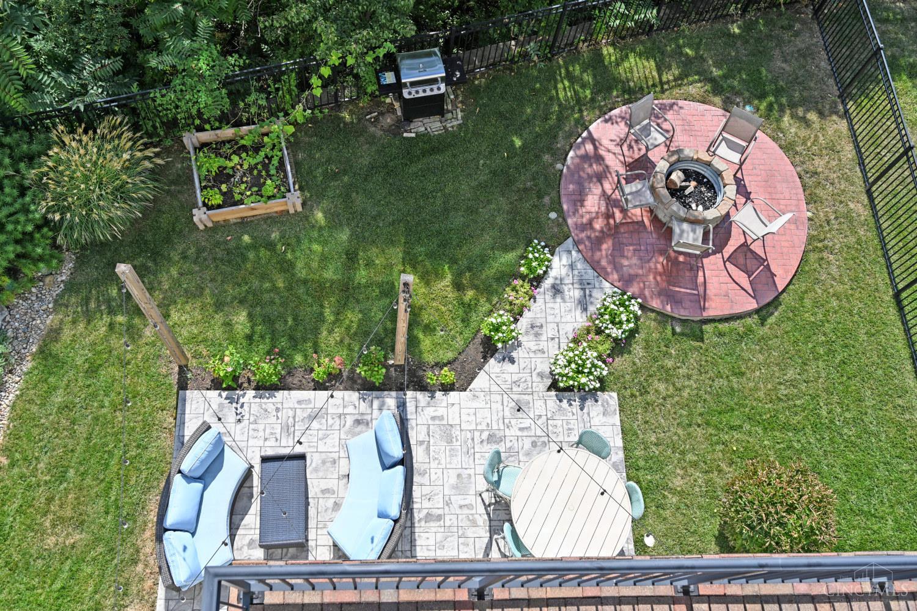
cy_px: 306
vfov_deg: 43.6
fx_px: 764
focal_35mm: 30
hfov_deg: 61.9
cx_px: 458
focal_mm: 30
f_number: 6.3
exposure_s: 1/320
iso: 100
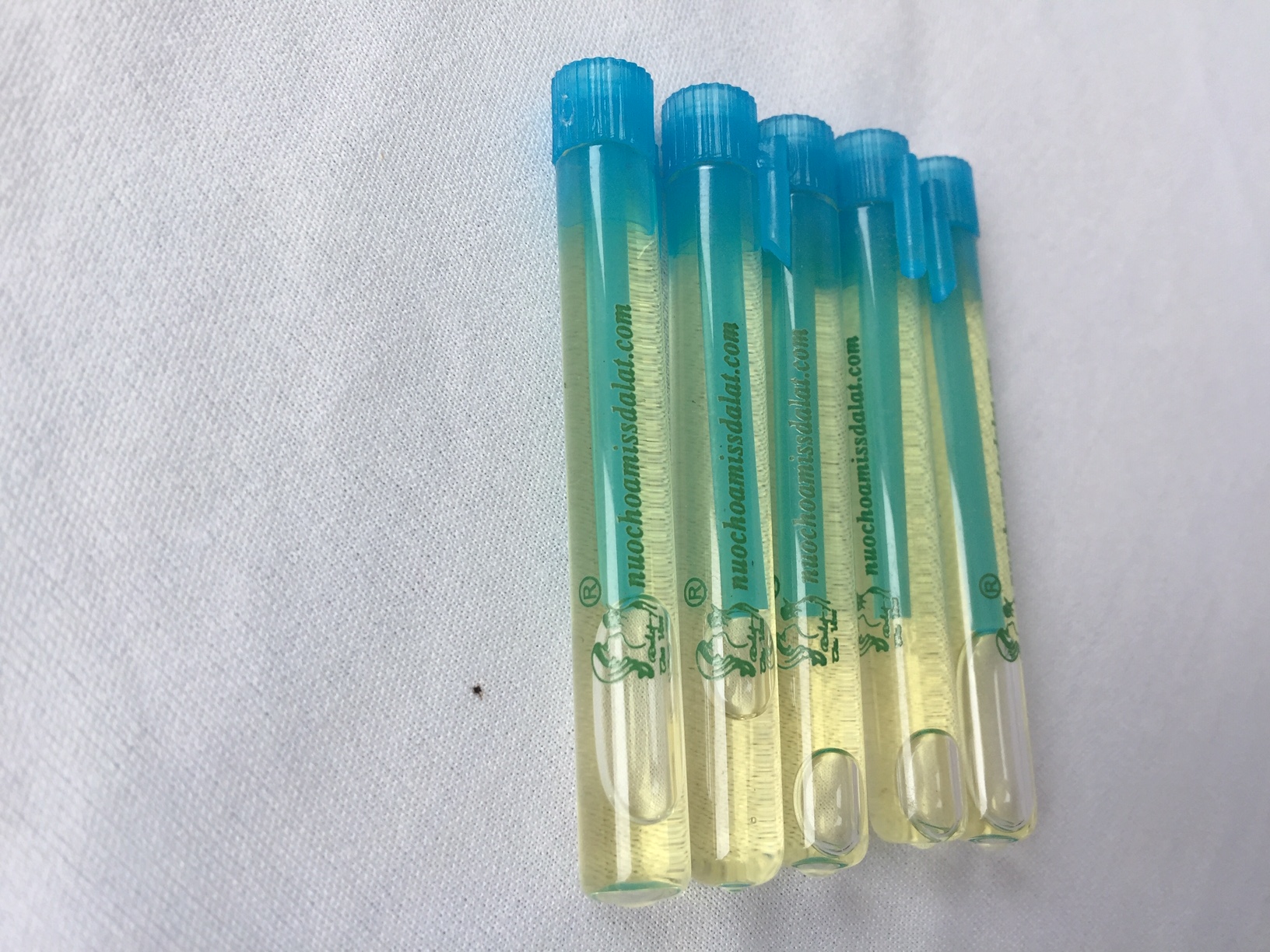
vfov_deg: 48.2
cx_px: 635
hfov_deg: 61.7
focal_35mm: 29
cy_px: 476
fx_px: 1064
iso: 32
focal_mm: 4.15
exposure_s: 1/297
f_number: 2.2
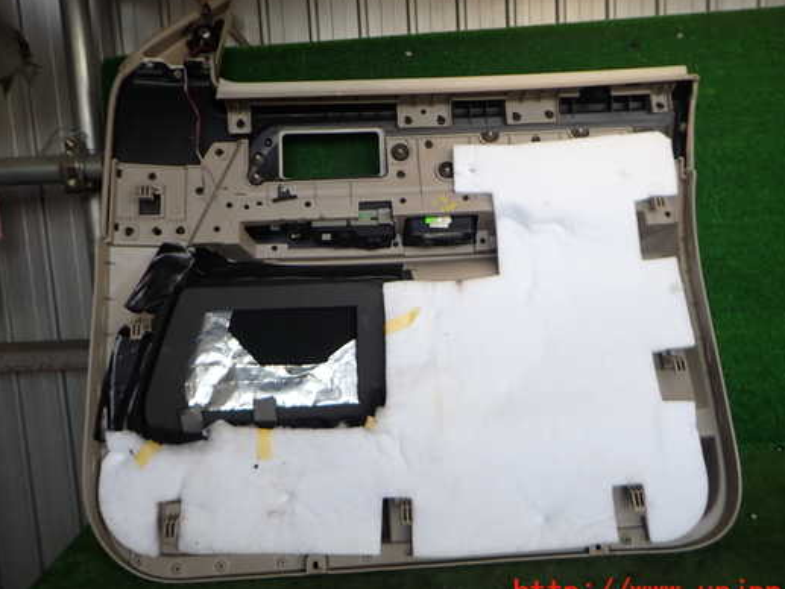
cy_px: 272
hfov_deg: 61.6
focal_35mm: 29
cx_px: 401
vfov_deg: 48.2
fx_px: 658
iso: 100
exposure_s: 1/200
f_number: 2
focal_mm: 4.5
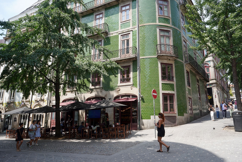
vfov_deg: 53.1
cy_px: 81
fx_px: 161
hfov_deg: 73.7
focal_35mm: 24
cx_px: 121
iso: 100
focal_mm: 24
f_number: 9
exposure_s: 1/100
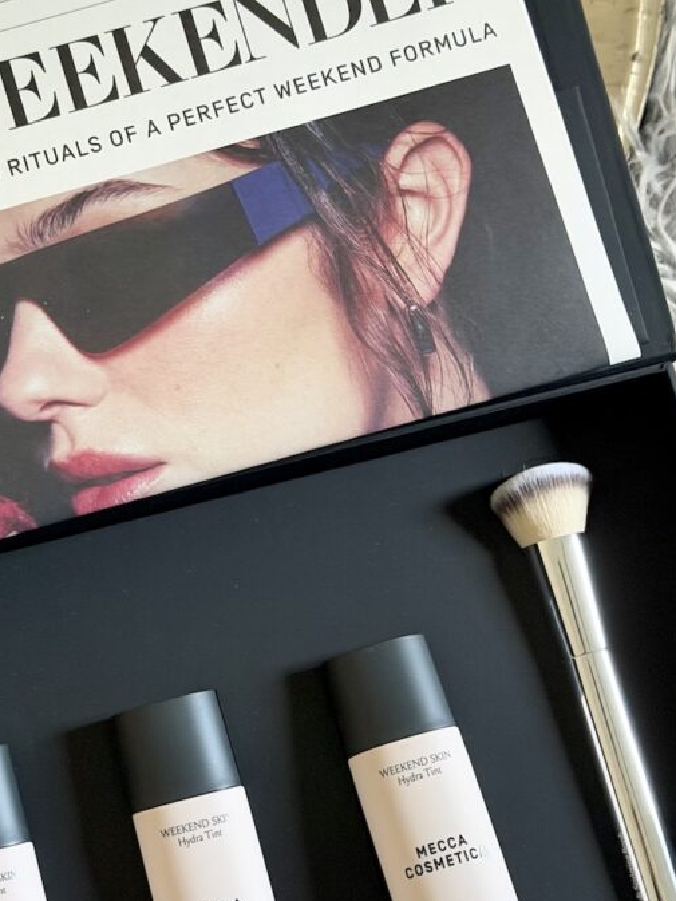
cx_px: 175
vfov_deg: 26.6
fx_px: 1900
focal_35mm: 73
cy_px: 523
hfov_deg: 20.0
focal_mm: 6.76
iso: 500
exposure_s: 1/36
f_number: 1.78
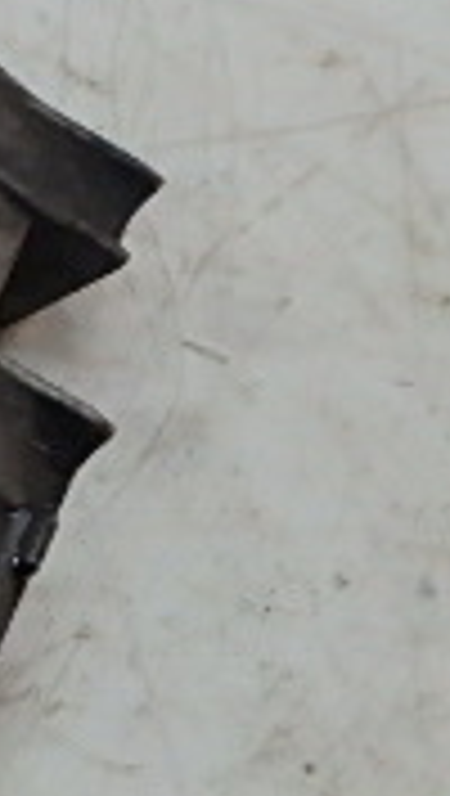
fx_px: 2833
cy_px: 328
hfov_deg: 8.3
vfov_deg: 16.0
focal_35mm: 134
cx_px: -630
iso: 400
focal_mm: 6
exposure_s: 1/50
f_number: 4.9
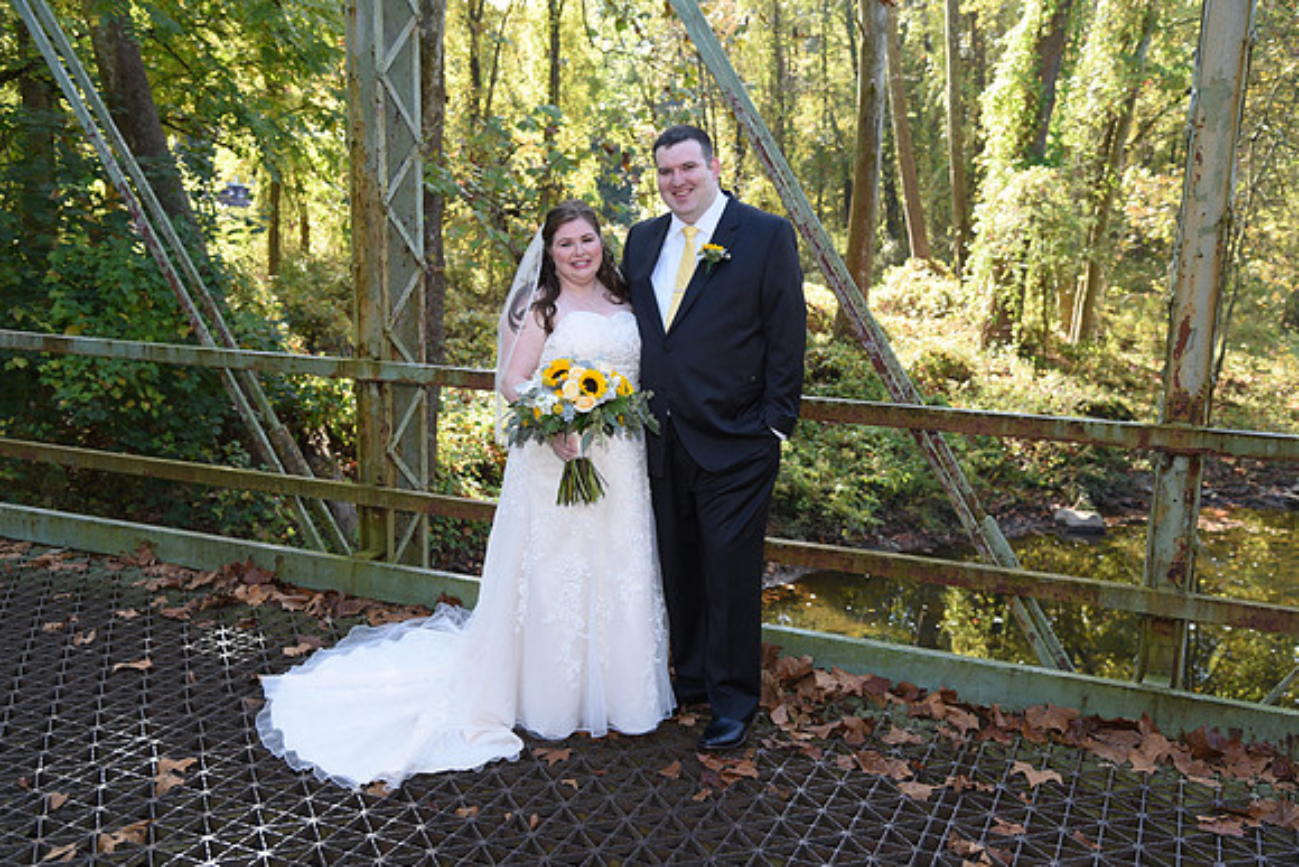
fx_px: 1227
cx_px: 650
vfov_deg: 38.9
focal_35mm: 34
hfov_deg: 55.8
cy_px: 434
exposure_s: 1/200
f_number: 4.5
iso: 400
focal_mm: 34
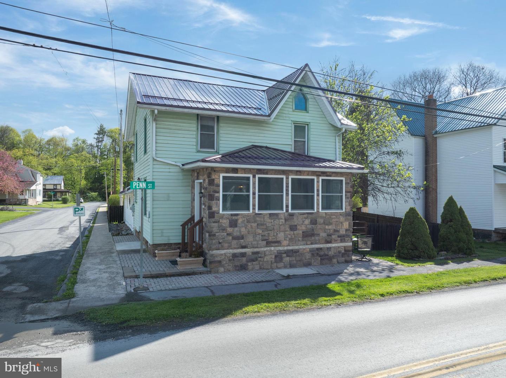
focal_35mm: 24
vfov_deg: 56.8
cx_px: 253
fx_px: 351
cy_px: 189
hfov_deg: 71.6
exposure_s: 1/160
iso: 100
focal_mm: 12.29
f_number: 7.1
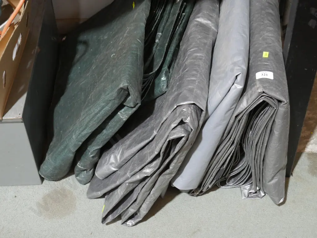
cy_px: 119
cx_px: 158
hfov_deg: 33.2
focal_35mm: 58
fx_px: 531
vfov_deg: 25.3
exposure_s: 1/60
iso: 2000
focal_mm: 29
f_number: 5.4
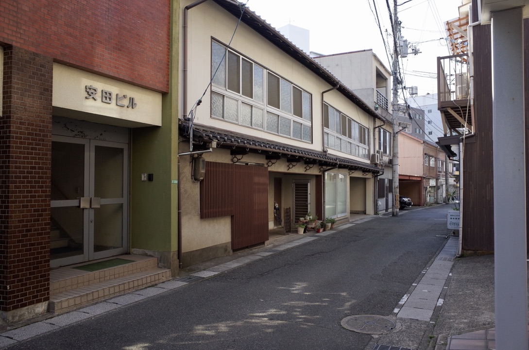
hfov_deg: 65.6
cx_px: 264
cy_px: 175
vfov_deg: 46.2
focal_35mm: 28
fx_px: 411
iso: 500
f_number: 8
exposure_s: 1/250
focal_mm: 18.3
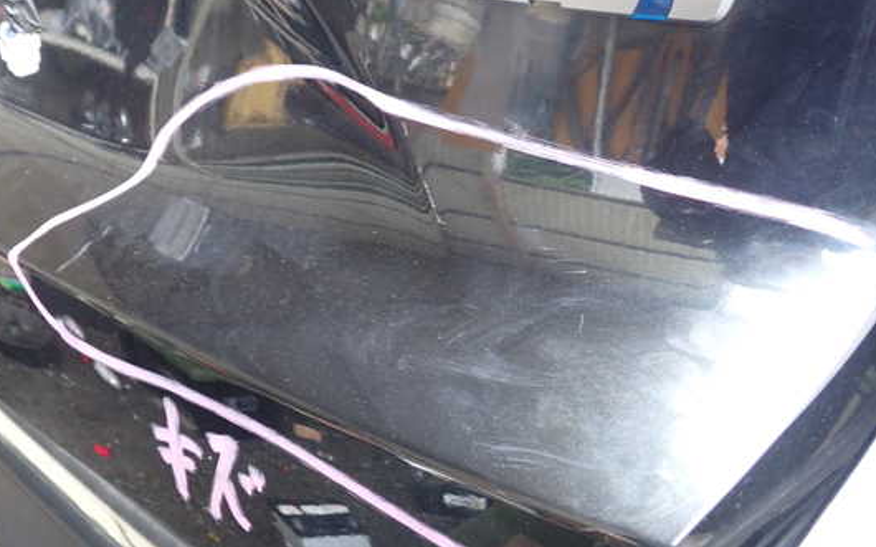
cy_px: 312
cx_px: 431
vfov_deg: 35.3
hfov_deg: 54.0
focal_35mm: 36
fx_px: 859
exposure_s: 1/50
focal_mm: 5.4
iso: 200
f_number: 2.3
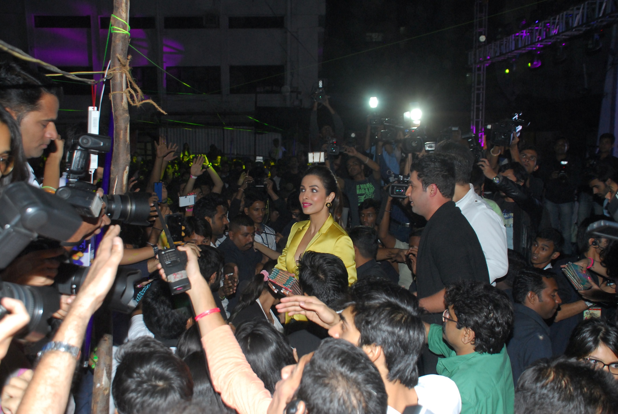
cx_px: 309
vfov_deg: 37.0
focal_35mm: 36
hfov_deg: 53.1
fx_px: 619
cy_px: 207
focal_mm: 24
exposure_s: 1/125
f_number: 3.8
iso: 640
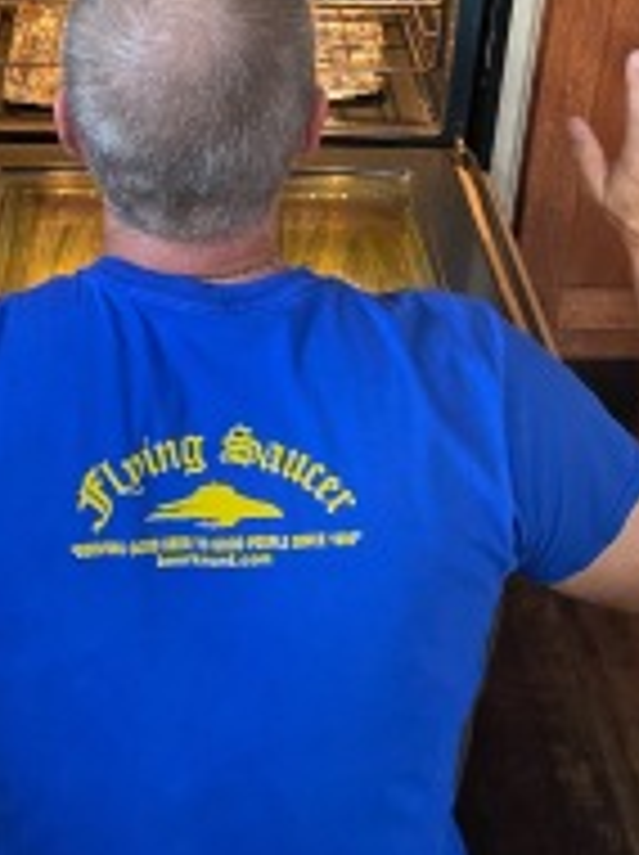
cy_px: 63
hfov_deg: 29.0
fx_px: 1233
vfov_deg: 35.6
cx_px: 252
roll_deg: -2.0
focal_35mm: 50
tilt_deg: -25.4
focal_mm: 4.25
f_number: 1.8
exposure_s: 1/40
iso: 500
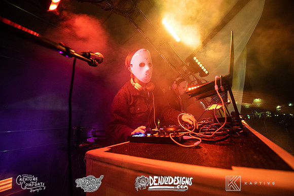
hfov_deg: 104.2
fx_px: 114
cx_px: 147
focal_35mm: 14
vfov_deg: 81.2
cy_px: 98
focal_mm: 14
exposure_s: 1/100
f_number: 3.5
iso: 2000
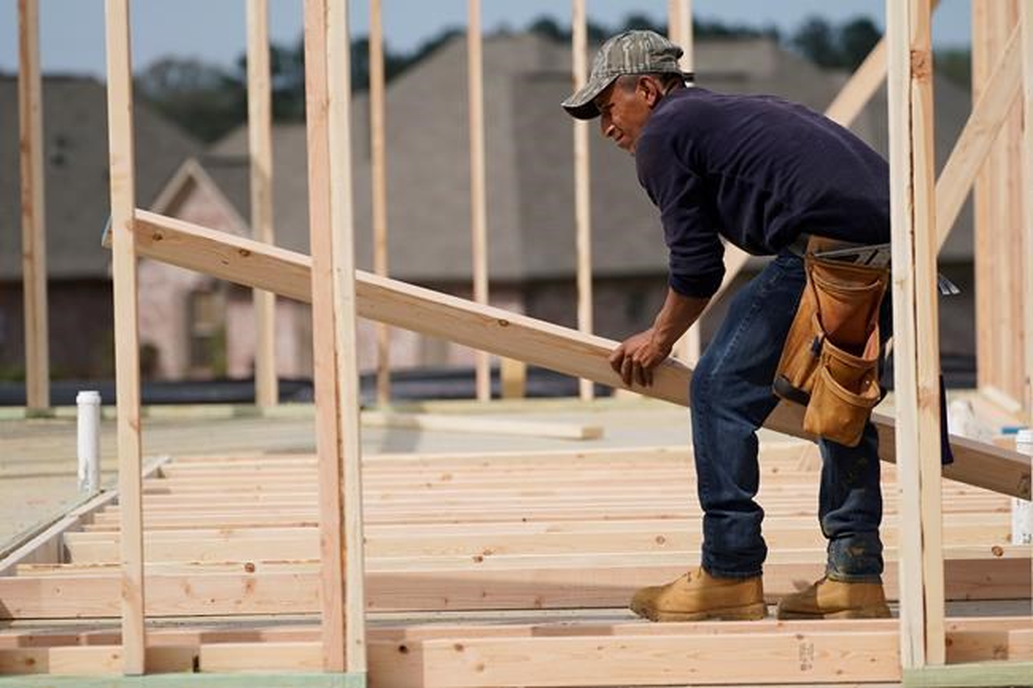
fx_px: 5823
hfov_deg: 10.1
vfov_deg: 6.8
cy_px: 344
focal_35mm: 203
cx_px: 516
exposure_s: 1/800
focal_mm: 203
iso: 100
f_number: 5.6
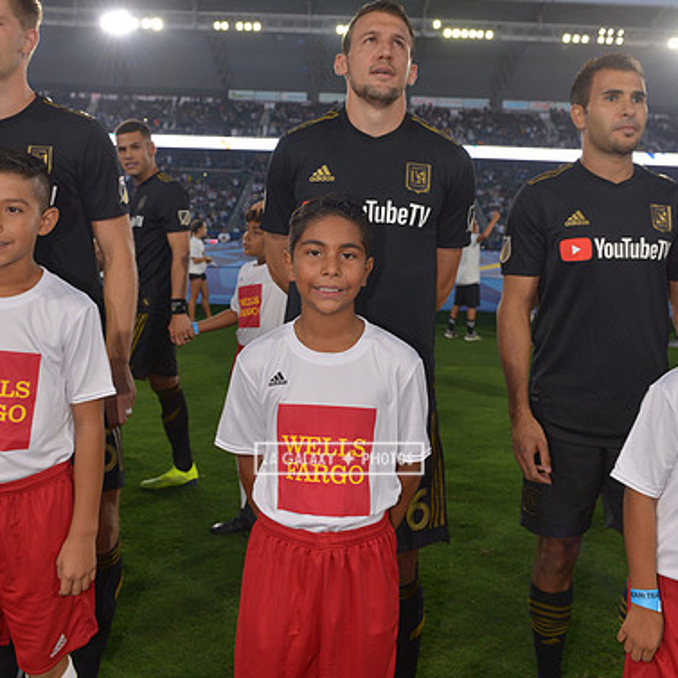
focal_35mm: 34
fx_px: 753
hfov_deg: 48.5
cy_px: 277
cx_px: 339
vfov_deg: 48.2
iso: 640
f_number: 5
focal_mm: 26
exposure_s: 1/250
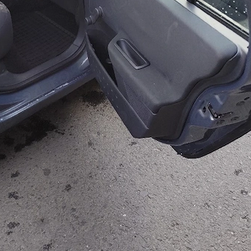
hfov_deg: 34.3
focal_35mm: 48
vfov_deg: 32.8
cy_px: 7
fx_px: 394
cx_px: 52
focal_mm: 6.14
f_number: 1.65
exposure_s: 1/182
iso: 50
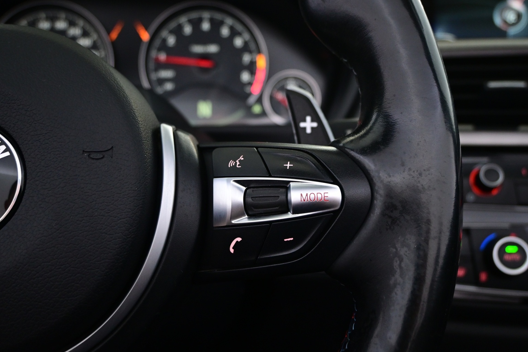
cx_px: 273
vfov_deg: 37.9
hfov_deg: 54.4
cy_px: 174
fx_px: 513
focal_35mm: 35
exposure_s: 1/40
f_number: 4
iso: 1600
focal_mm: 22
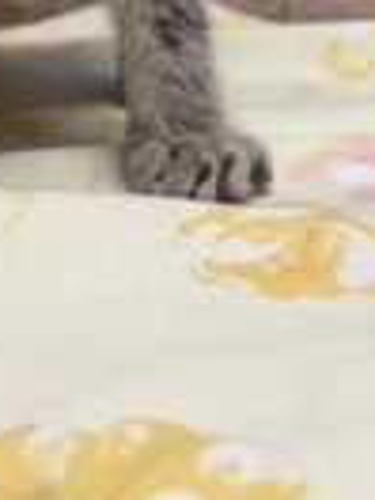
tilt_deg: +2.6
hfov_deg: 17.6
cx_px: 55
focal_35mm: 83
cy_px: -174
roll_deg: +2.0
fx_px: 1199
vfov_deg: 21.1
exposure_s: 1/120
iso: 80
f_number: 1.5
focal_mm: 5.7
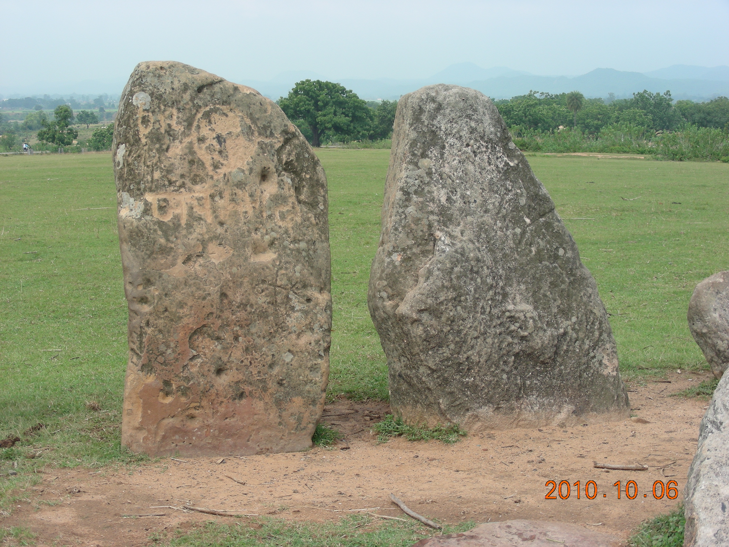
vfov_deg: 23.3
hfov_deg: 30.7
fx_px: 1327
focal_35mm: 63
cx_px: 364
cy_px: 274
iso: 50
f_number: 4
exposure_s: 1/305
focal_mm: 10.5
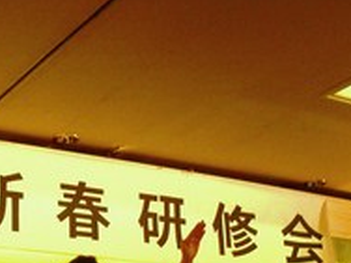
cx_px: 84
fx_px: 973
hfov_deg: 20.3
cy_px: 340
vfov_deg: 14.7
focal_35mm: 96
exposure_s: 1/60
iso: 400
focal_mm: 6.3
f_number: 3.1
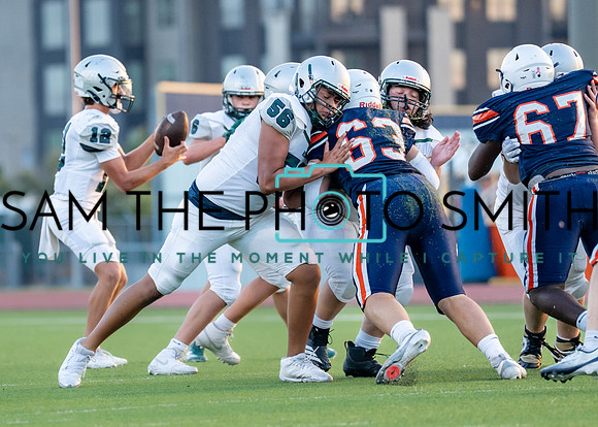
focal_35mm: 442
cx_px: 165
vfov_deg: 3.3
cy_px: 186
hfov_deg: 4.6
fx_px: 7500
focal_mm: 200
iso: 640
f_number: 2.8
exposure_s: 1/1250
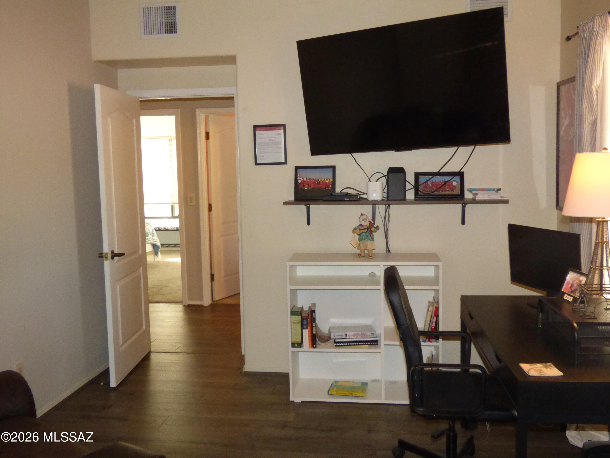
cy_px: 229
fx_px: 582
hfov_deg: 55.4
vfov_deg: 42.9
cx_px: 305
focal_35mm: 33
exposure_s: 1/60
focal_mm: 5.78
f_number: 3.4
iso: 800
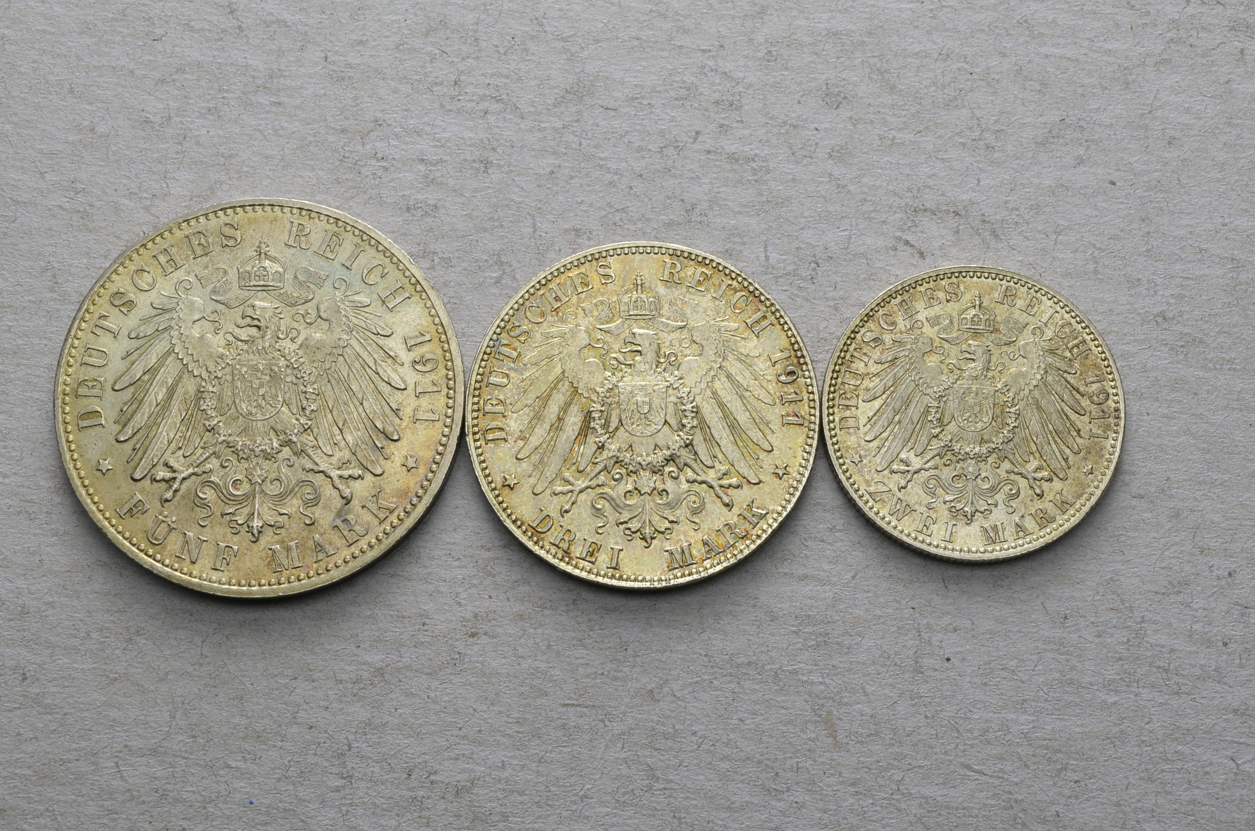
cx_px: 628
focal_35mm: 60
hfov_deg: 33.5
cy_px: 416
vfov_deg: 22.5
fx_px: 2087
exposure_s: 1/250
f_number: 14
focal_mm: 40
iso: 400
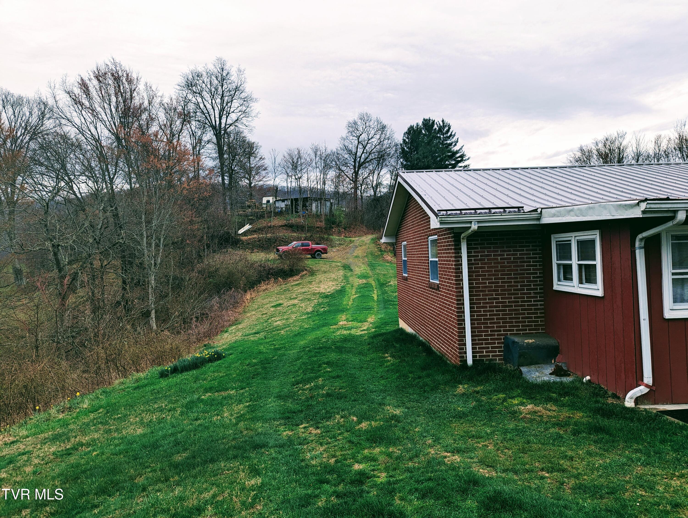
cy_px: 259
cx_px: 344
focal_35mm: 24
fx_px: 478
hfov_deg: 71.5
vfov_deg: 56.9
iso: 43
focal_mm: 6.81
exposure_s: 1/599
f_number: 1.85
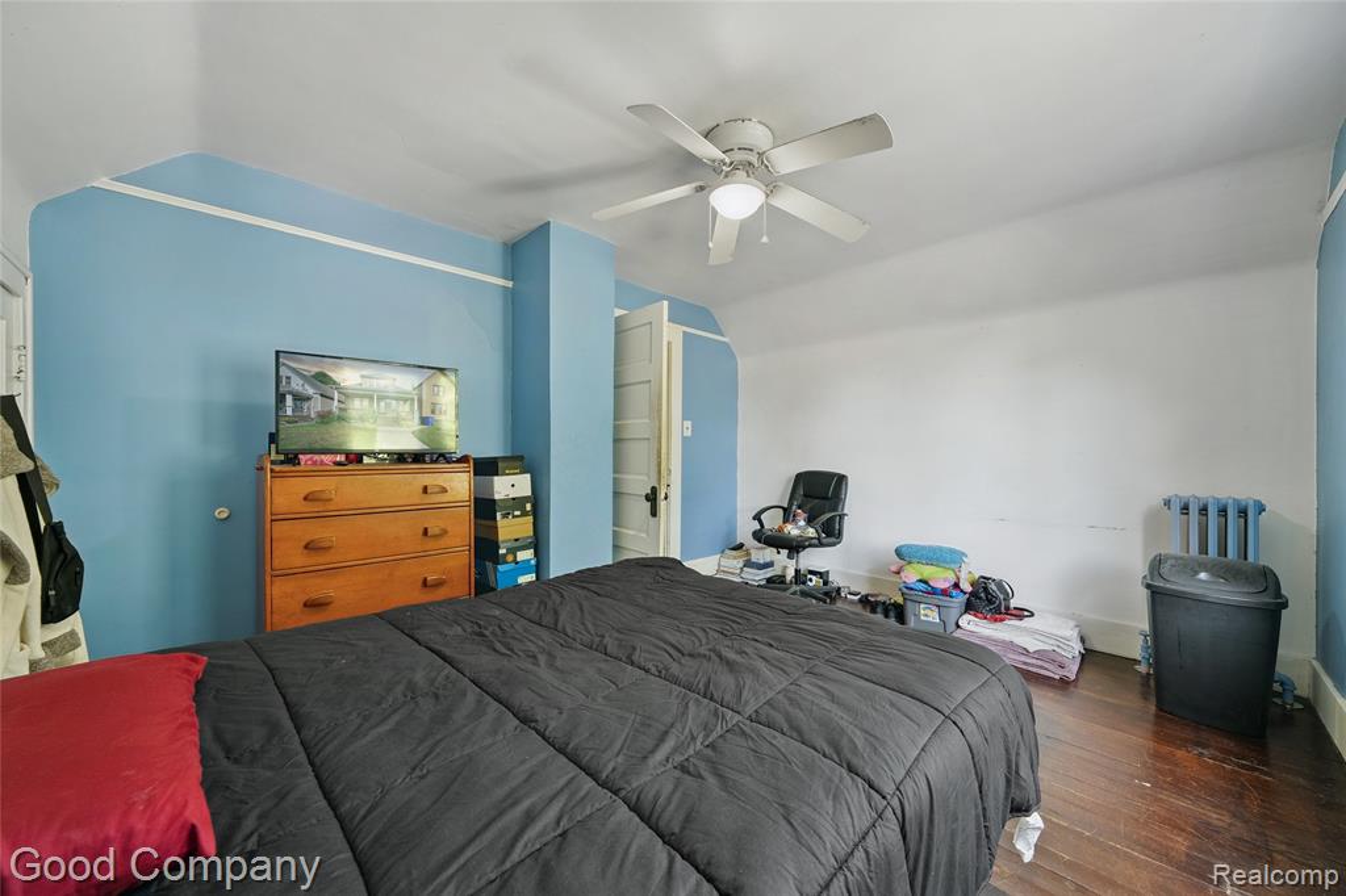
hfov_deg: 108.3
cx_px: 673
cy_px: 448
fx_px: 486
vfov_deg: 85.4
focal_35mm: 13
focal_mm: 13
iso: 500
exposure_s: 1/8
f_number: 8
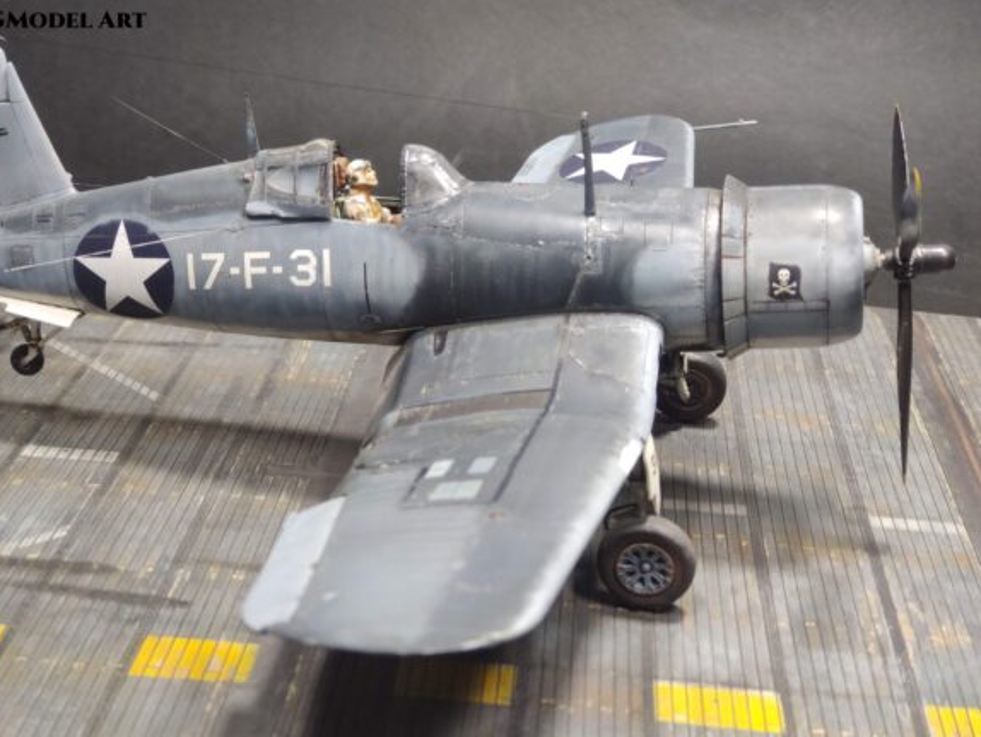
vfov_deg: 27.5
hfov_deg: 36.2
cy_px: 374
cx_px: 483
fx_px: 1503
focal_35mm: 53
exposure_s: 1/50
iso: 290
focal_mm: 5.55
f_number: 2.4
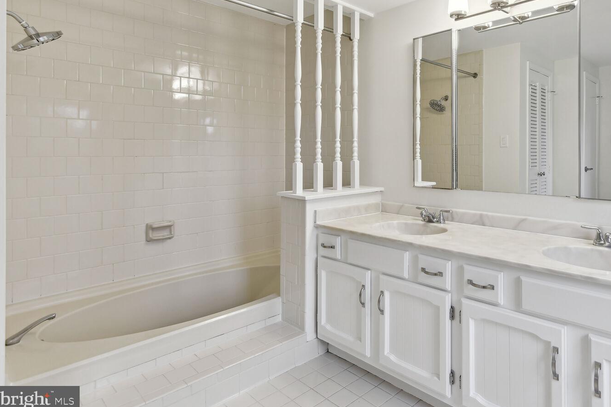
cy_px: 150
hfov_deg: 76.9
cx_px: 389
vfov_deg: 56.5
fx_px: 373
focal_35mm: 22
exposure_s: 1/30
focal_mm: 17
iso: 200
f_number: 8
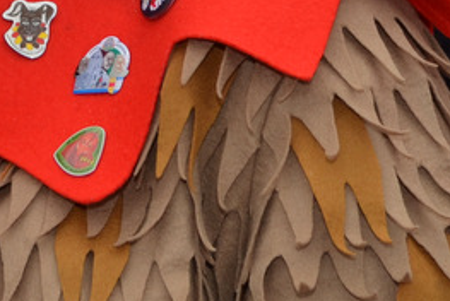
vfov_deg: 7.5
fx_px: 2227
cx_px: 269
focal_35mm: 178
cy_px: -278
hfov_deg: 11.5
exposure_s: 1/125
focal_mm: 26
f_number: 5.6
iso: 200
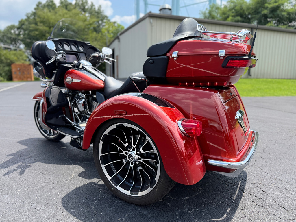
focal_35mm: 25
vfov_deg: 54.9
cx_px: 146
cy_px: 114
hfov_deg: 69.4
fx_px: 214
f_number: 1.78
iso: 100
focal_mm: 6.76
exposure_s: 1/2053
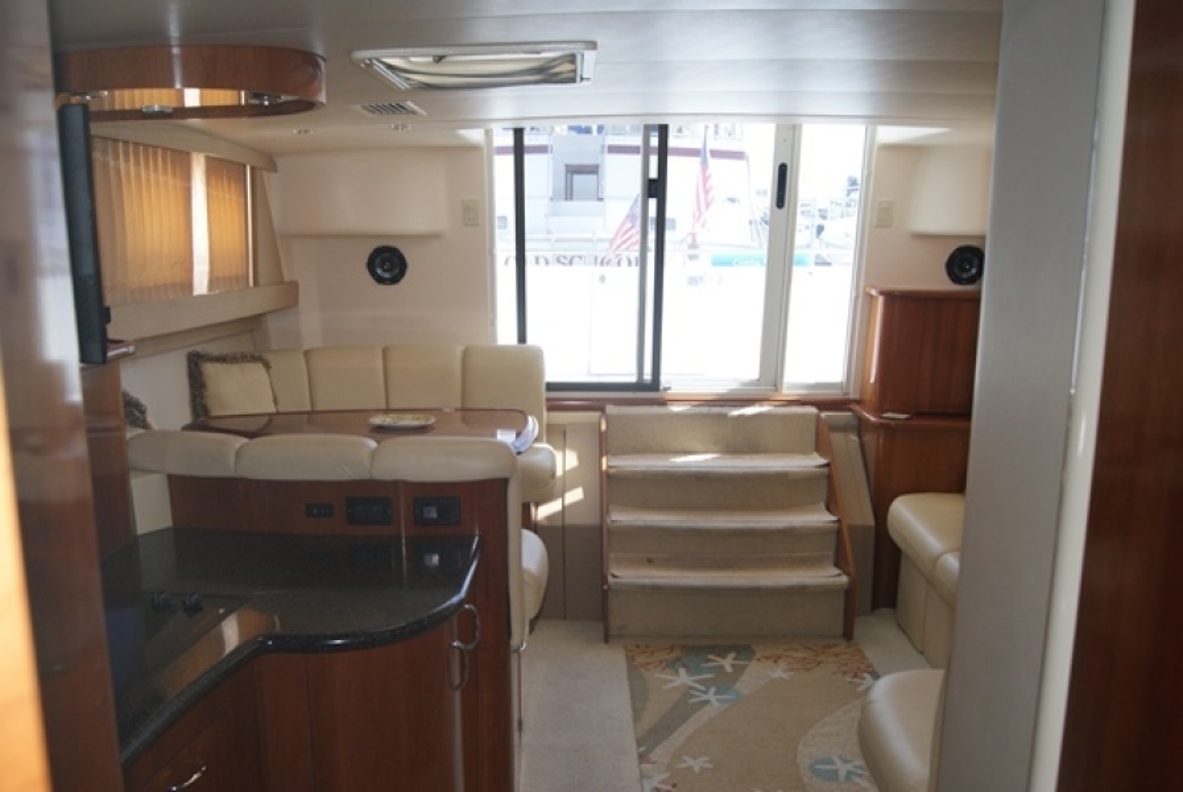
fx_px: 1085
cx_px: 592
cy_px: 396
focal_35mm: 33
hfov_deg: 57.2
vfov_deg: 40.1
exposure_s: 1/60
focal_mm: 22
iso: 400
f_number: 5.6
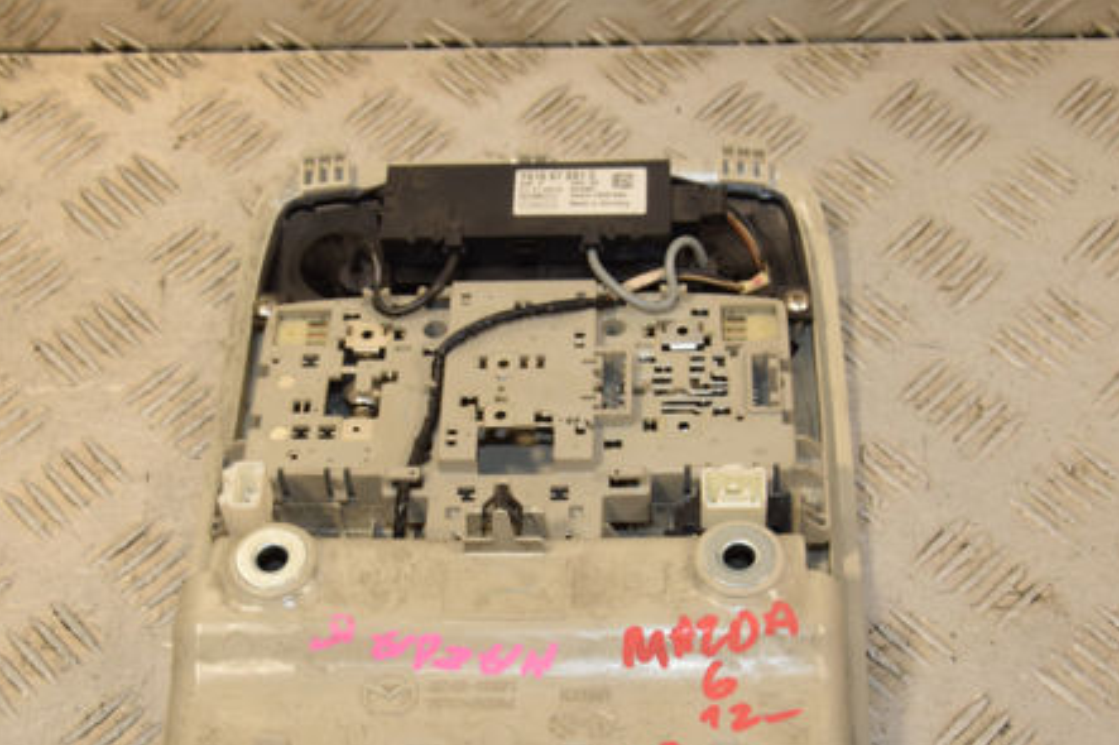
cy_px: 455
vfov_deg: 20.9
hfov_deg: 31.0
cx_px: 546
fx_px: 2020
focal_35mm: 65
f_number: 9
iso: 800
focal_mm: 30
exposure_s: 1/200
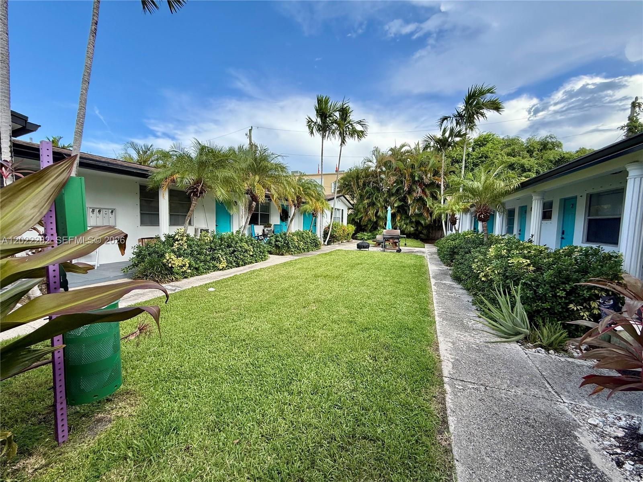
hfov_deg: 102.1
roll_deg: -1.3
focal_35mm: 14
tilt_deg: -3.3
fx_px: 260
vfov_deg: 85.7
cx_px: 322
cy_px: 241
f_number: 2.2
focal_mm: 2.22
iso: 64
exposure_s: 1/486
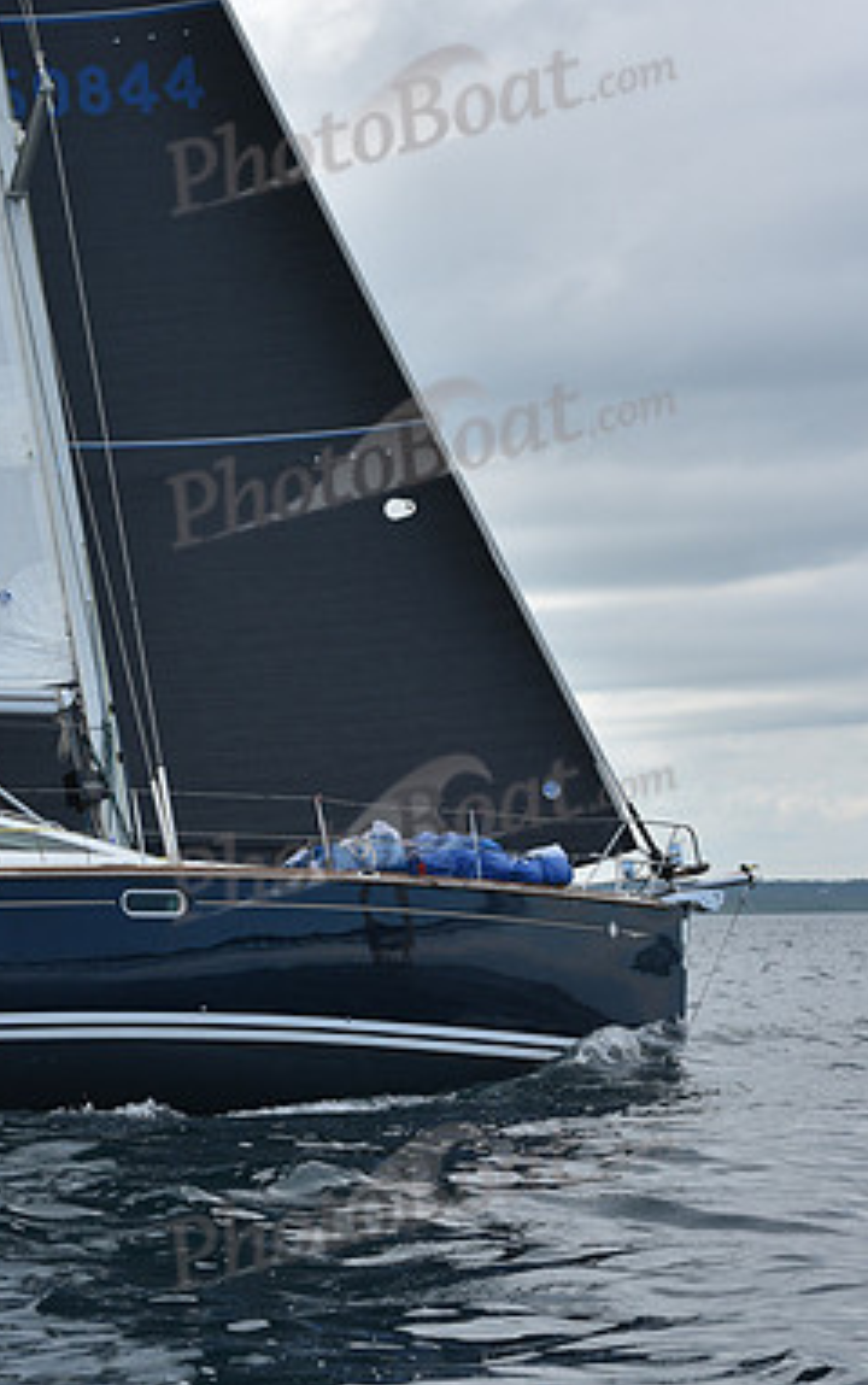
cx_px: -18
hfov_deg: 12.0
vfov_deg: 19.3
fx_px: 4080
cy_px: 692
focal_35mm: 108
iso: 250
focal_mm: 70
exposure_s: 1/800
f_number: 7.1
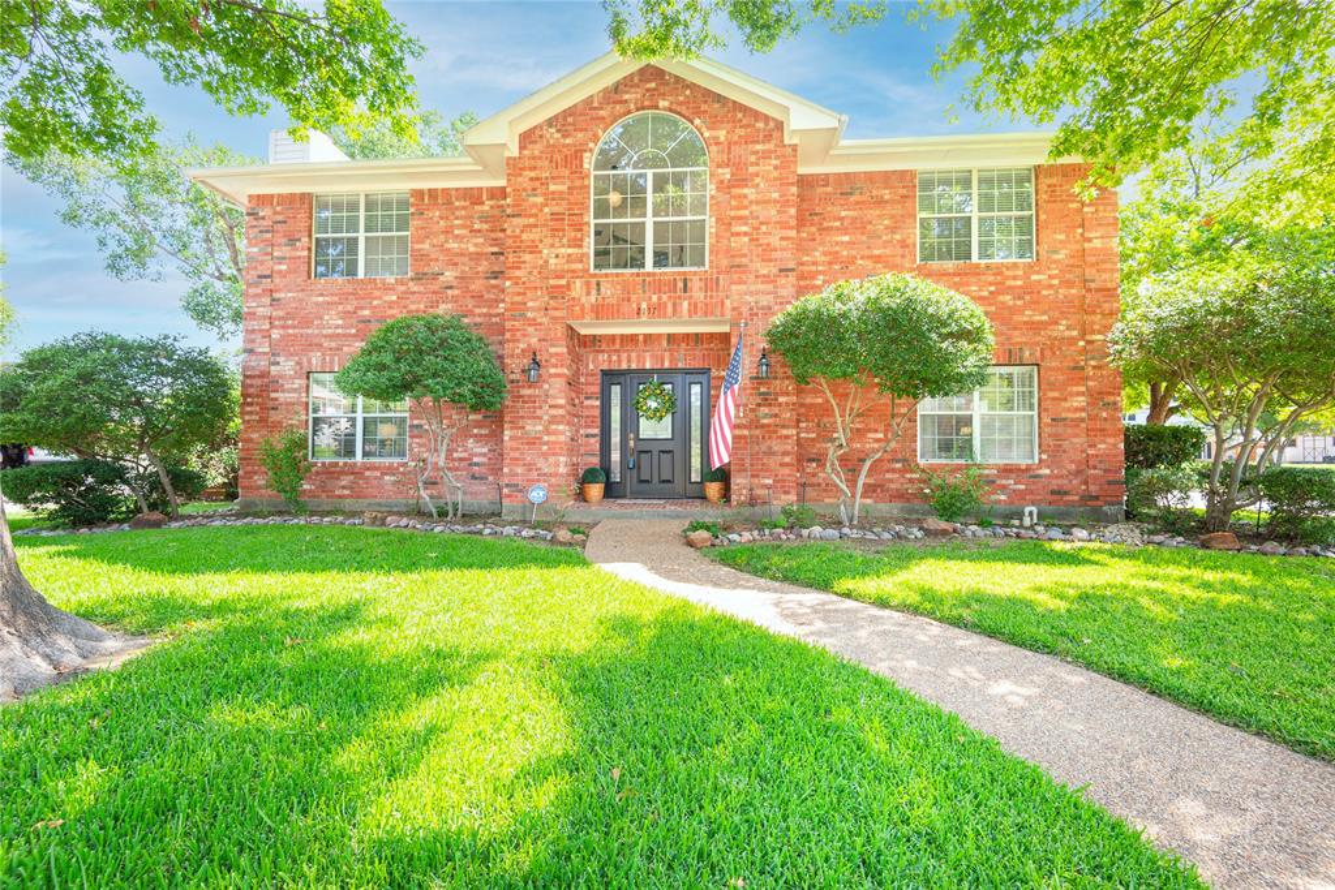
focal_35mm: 16
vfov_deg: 73.8
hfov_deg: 96.7
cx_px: 668
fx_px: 593
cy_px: 445
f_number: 7.1
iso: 100
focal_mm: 16
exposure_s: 1/30
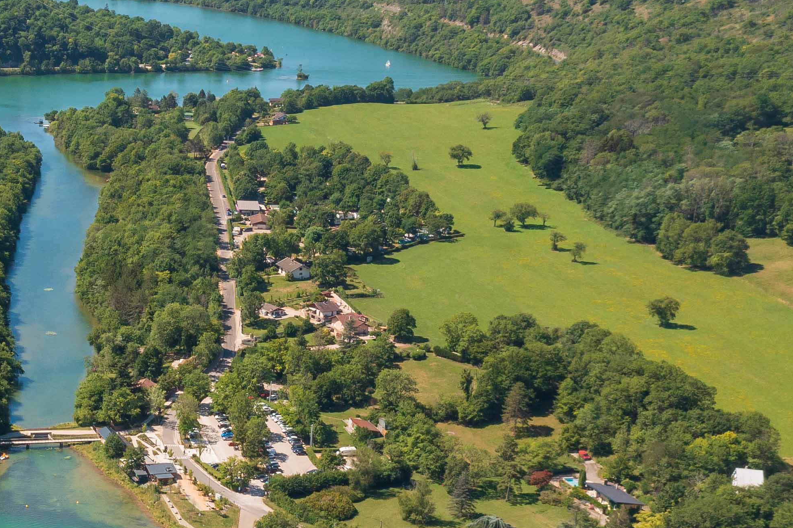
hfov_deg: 23.0
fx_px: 1718
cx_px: -243
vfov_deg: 17.5
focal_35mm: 78
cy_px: 239
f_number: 5.6
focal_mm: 10.26
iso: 100
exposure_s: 1/100
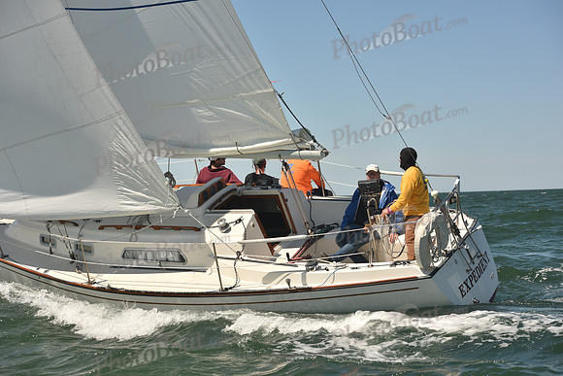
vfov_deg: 19.5
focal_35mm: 70
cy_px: 188
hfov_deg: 28.8
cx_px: 282
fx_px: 1095
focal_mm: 70
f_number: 6.3
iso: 250
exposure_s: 1/800
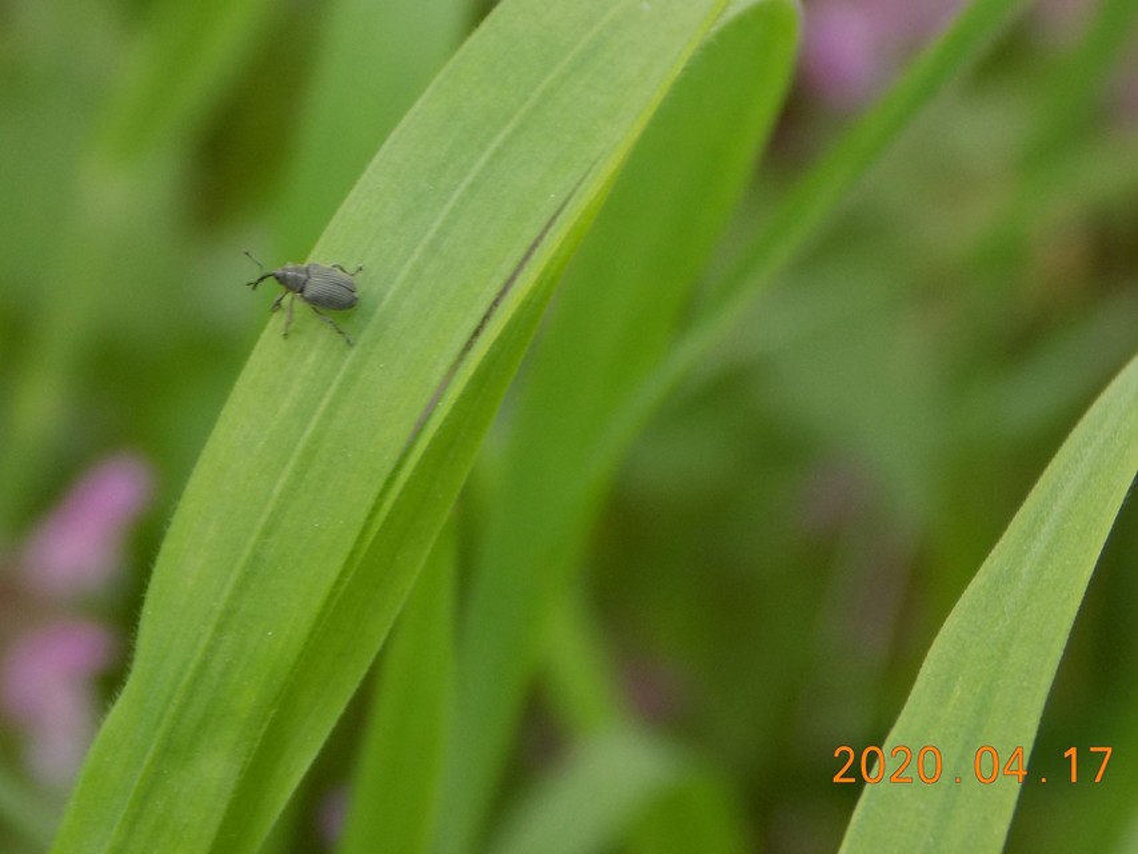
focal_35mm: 118
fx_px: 3880
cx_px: 569
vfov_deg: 12.6
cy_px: 427
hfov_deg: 16.7
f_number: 4.8
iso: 80
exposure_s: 1/40
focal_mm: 20.9
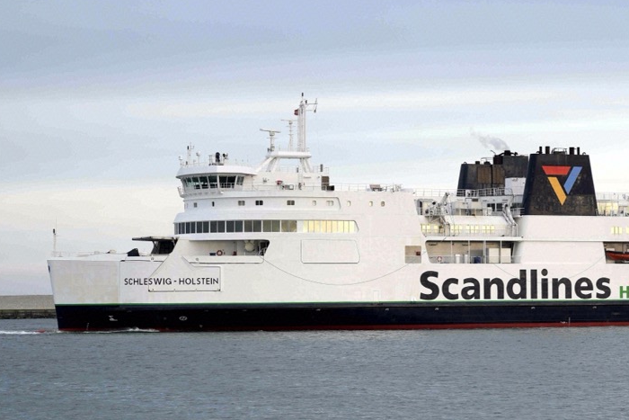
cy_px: 235
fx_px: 1678
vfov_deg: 14.3
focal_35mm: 96
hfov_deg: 21.1
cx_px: 469
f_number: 4
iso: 100
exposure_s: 1/400
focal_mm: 56
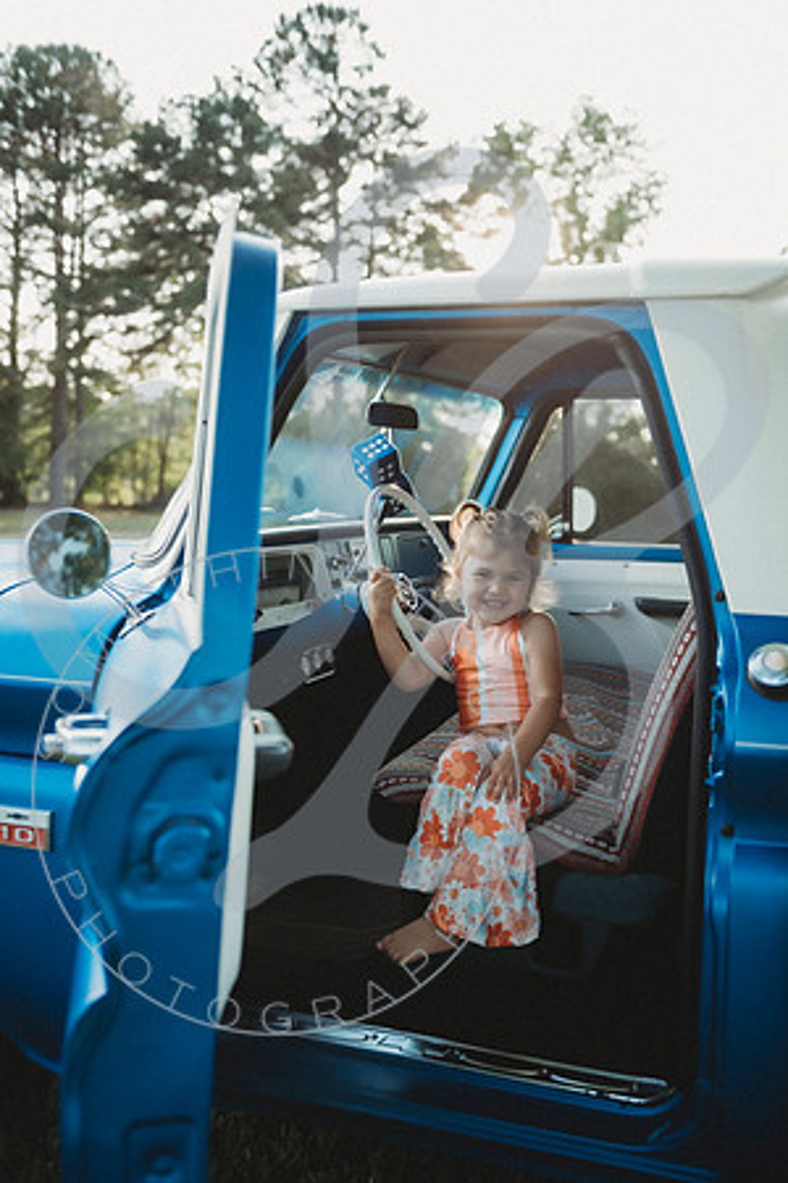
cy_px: 592
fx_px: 1182
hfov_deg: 36.9
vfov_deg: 53.1
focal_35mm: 36
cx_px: 394
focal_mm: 36
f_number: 2.8
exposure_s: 1/200
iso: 100
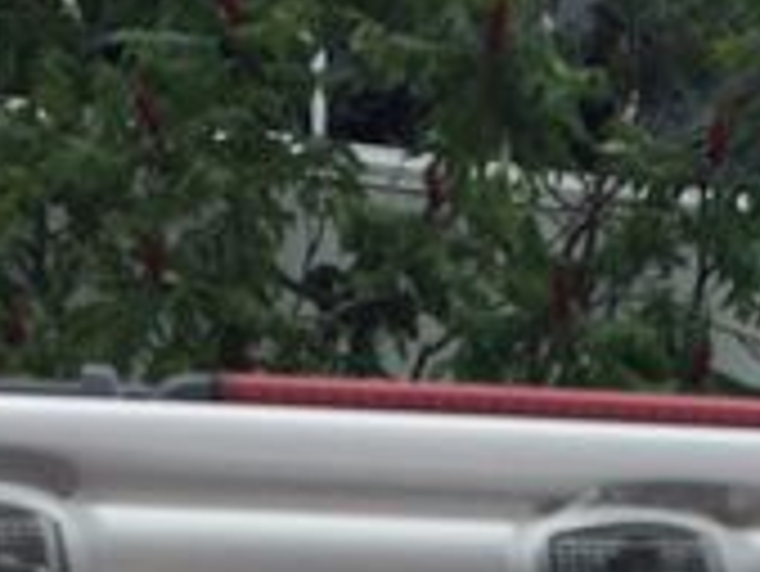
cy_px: 1045
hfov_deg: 13.9
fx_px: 3120
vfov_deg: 9.9
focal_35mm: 142
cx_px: 477
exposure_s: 1/1109
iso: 32
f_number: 2.2
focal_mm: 4.12
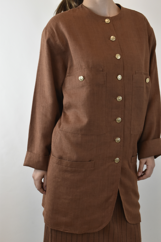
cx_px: 80
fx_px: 402
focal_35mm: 60
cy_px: 121
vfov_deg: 33.4
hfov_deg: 22.6
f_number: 11
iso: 1000
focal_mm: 40
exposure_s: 1/50
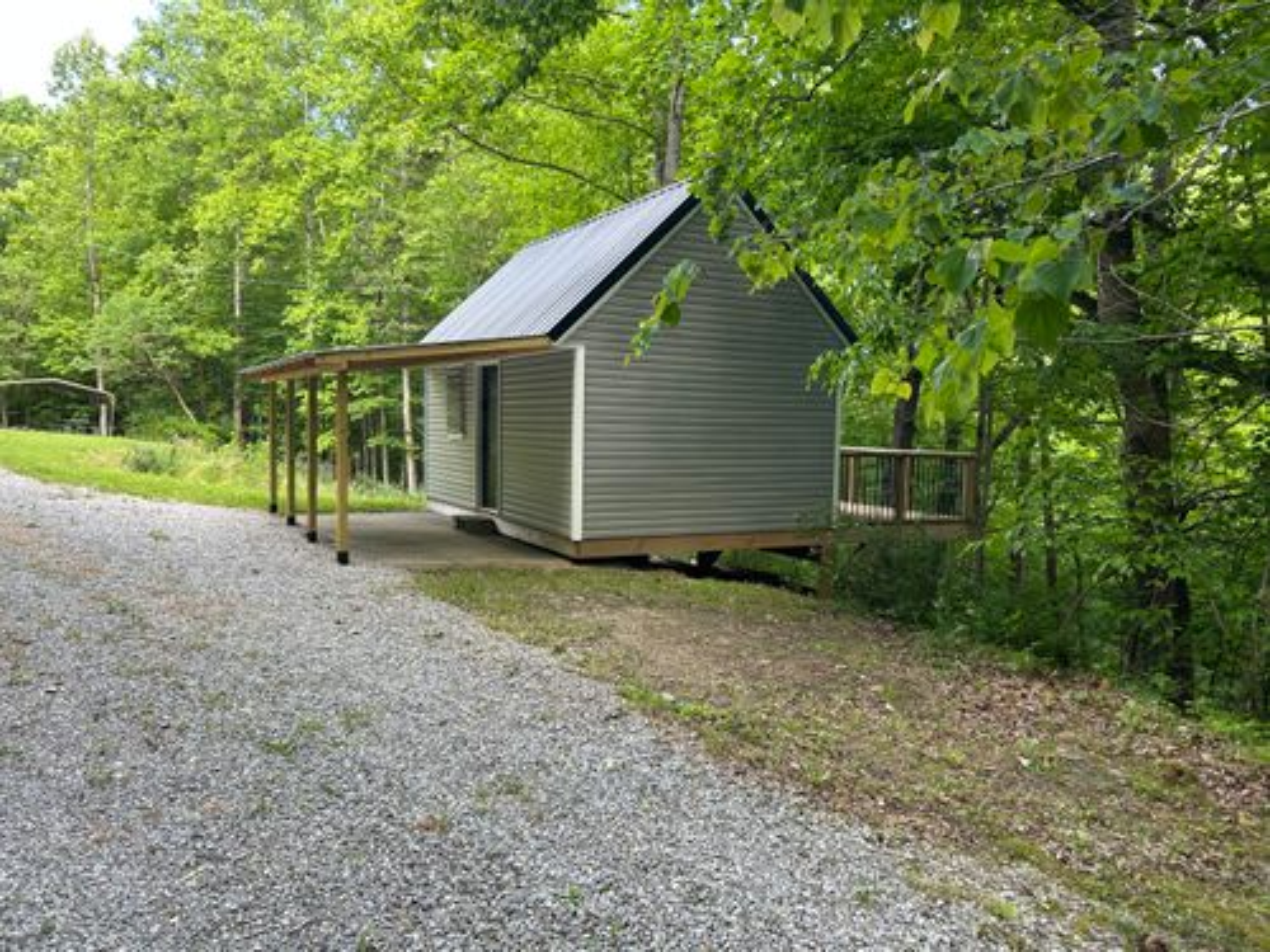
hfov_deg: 67.3
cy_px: 476
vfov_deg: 53.1
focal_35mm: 26
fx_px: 954
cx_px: 635
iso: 50
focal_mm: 5.7
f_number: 1.5
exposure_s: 1/121
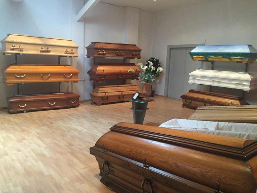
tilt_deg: -9.2
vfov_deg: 48.2
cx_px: 128
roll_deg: -1.9
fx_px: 215
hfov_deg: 61.7
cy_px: 96
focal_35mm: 29
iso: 200
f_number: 2.2
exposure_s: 1/33
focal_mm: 4.15
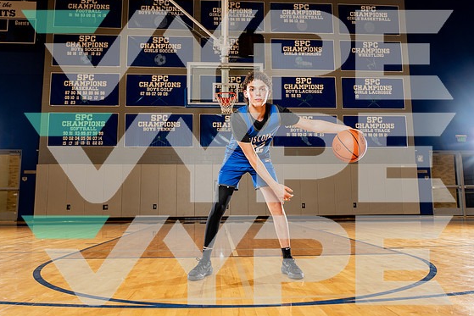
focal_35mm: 28
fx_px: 369
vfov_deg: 46.4
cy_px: 158
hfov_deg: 65.5
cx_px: 240
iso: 320
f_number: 4
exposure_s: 1/250
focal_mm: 27
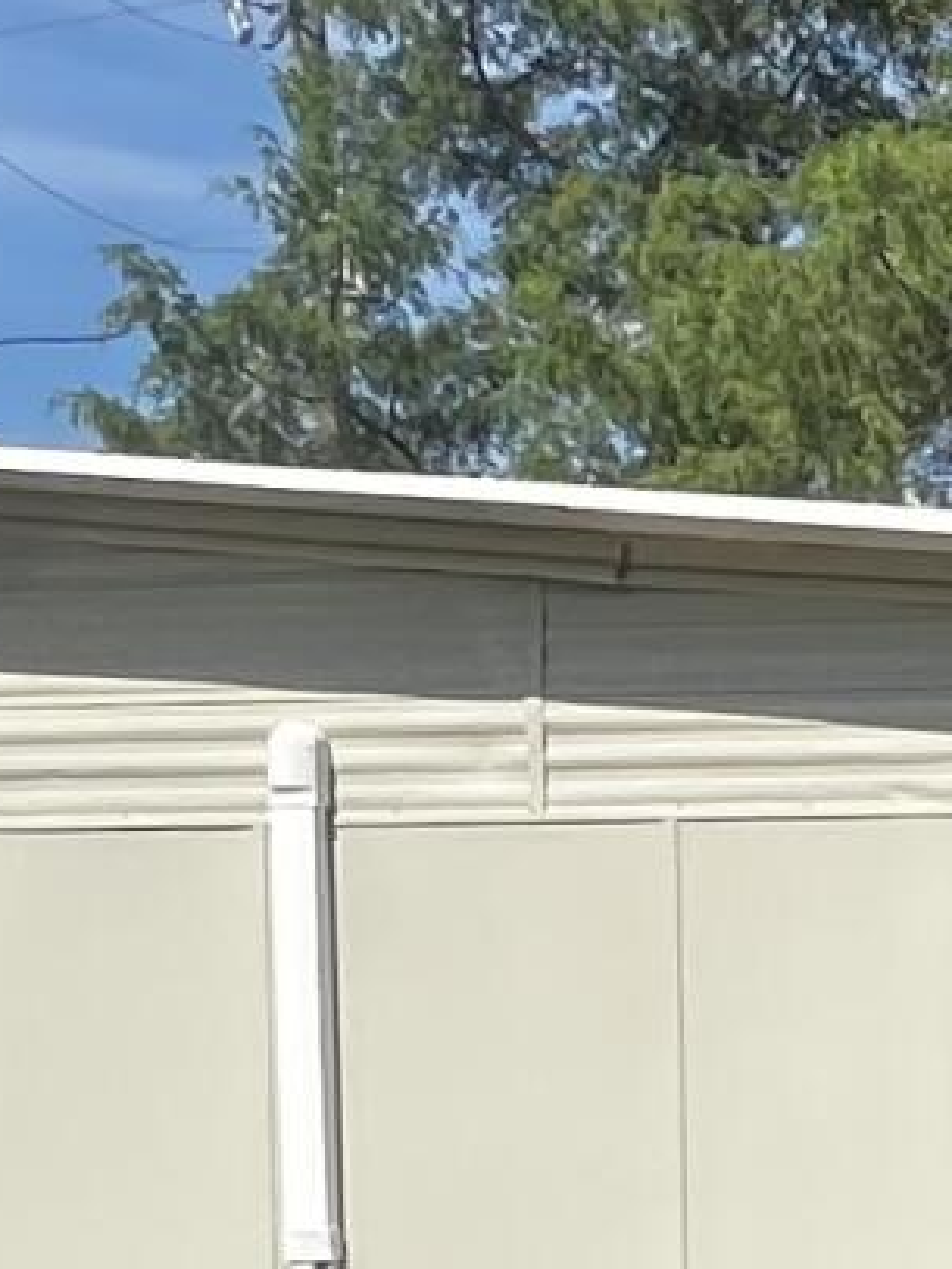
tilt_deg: -2.1
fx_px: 3517
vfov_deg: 19.8
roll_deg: +0.5
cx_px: 2538
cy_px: 1260
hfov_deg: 11.5
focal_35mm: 96
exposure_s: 1/752
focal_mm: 1.57
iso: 32
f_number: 1.8
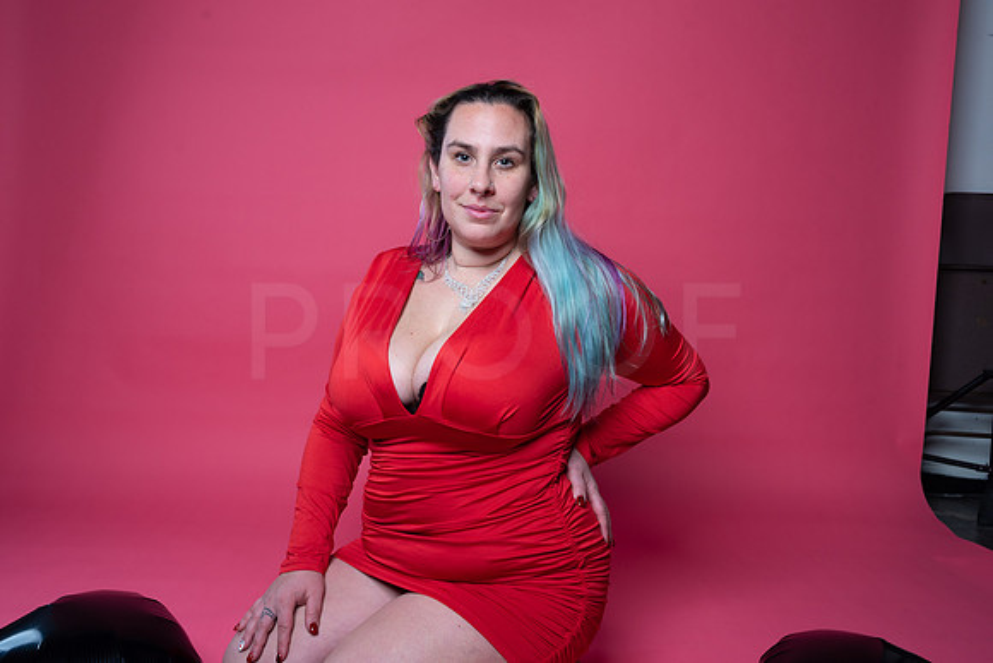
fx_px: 966
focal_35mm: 35
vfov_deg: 37.9
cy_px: 332
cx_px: 496
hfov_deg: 54.4
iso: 100
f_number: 8
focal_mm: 35
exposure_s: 1/160
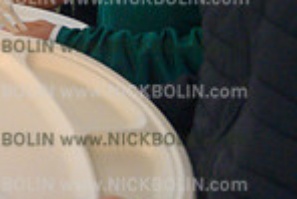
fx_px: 776
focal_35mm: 94
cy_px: -94
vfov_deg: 13.8
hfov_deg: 17.8
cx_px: -223
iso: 2500
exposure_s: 1/400
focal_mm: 24
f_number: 5
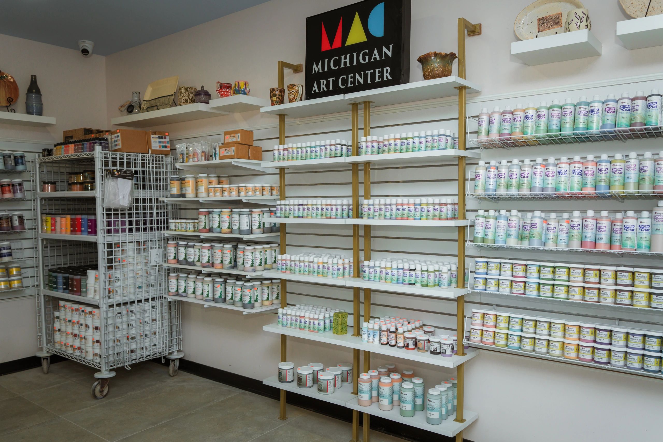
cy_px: 223
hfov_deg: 62.9
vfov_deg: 44.4
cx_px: 329
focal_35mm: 29
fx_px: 542
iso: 500
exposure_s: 1/200
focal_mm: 28
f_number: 4.5
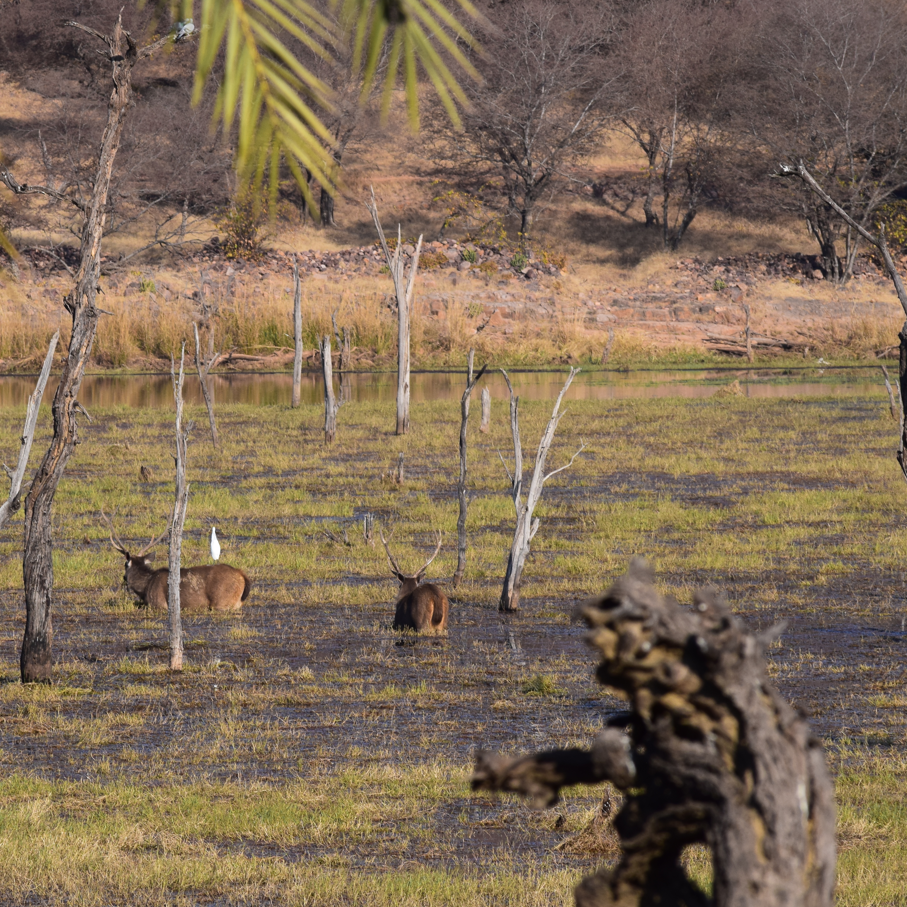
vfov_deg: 4.2
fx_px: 12480
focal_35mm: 421
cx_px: 238
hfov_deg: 4.2
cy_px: 476
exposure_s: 1/500
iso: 360
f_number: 11
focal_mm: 200
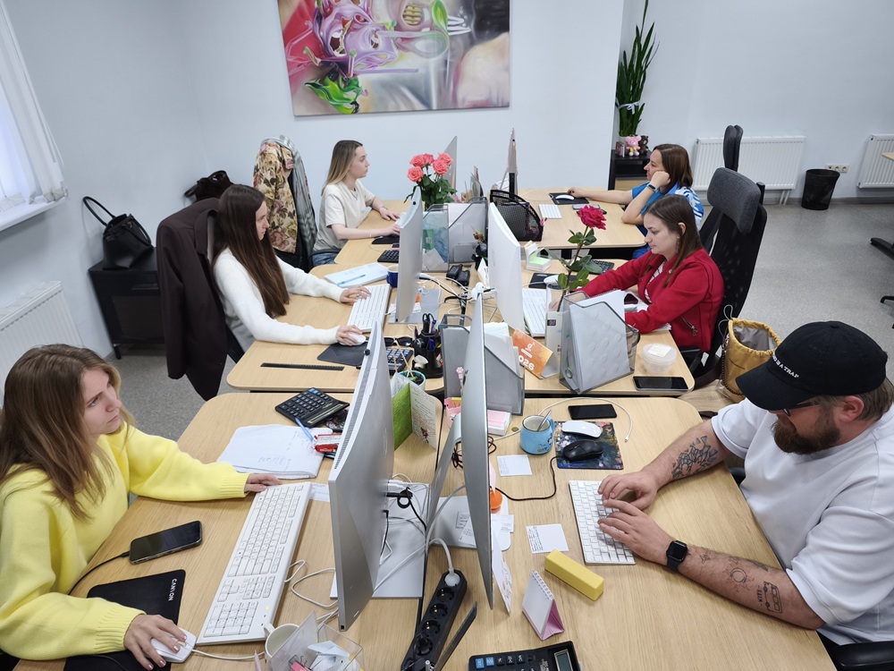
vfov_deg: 58.9
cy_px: 336
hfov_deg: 73.9
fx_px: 594
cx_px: 447
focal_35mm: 23
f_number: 1.6
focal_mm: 6.57
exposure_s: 1/100
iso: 160
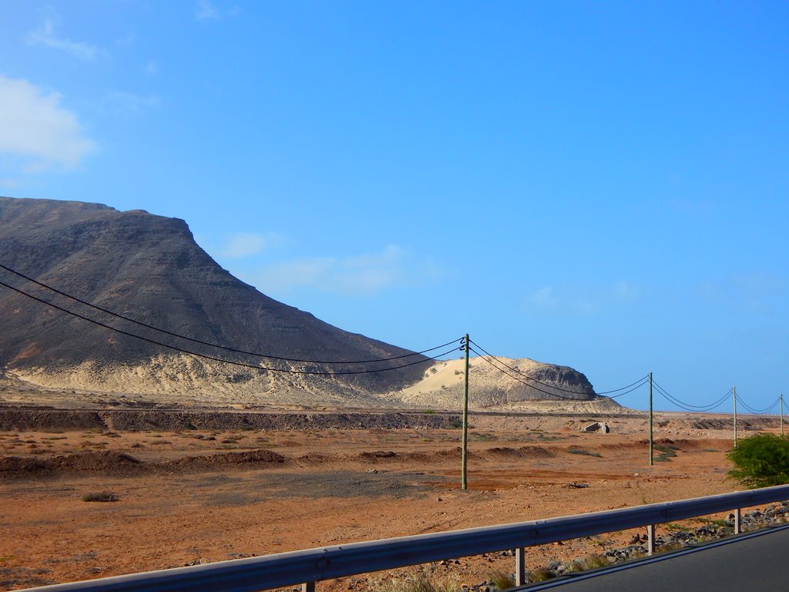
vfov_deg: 30.3
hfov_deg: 39.7
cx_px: 394
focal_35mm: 48
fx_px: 1094
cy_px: 296
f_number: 7.4
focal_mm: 8.6
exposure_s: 1/400
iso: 125
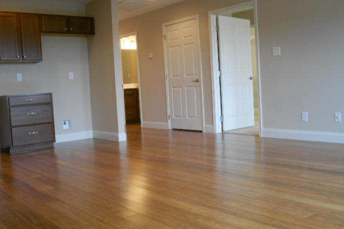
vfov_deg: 29.9
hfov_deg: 43.6
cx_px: 173
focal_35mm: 45
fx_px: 430
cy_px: 124
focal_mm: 7.7
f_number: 4.2
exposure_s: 1/30
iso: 320
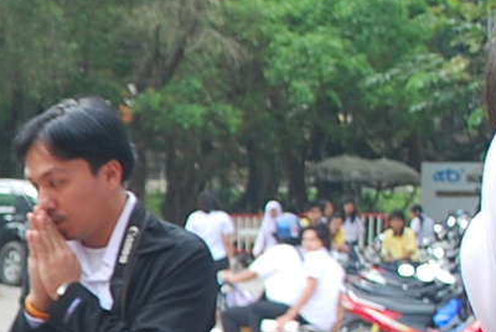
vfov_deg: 6.5
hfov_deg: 9.1
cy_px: 358
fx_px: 2903
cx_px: -569
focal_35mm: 210
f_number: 5
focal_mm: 29
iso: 200
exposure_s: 1/100
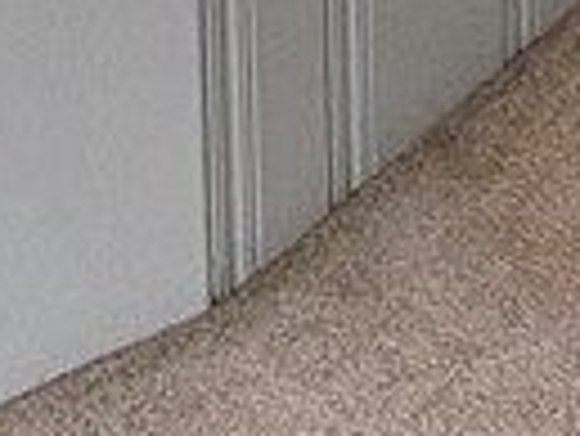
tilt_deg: -6.2
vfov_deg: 9.7
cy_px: -944
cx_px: 1232
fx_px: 1862
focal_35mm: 111
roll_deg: -1.6
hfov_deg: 14.2
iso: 250
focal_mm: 2.22
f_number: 2.2
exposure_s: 1/81
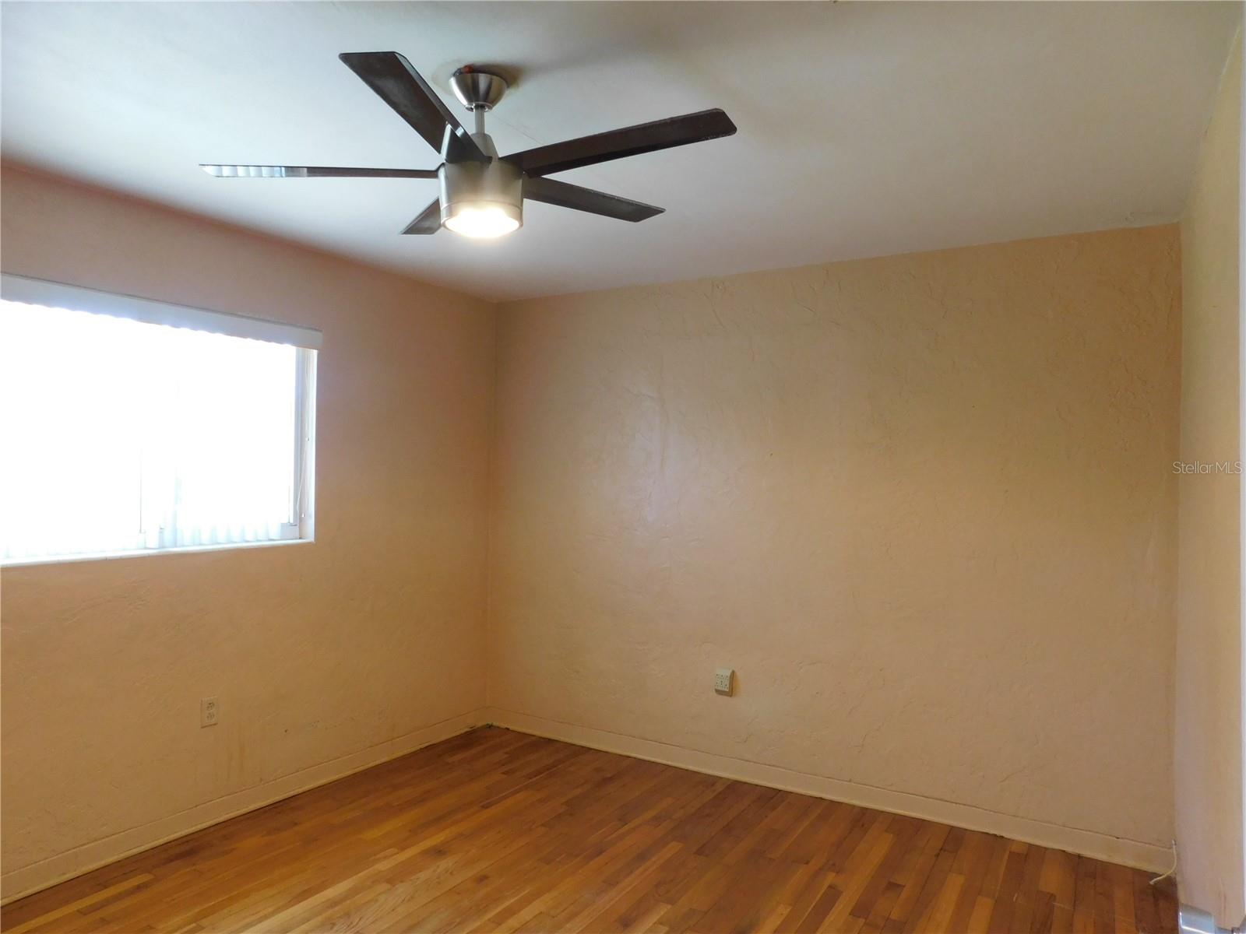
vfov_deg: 58.9
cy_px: 467
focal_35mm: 23
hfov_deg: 73.9
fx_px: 828
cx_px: 623
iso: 280
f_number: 3
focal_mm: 4
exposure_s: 1/30
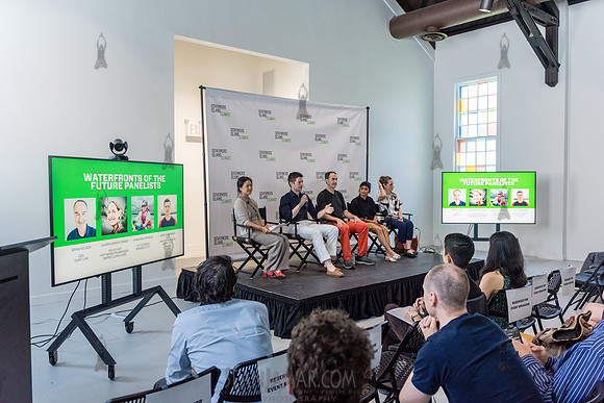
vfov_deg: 44.4
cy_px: 202
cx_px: 302
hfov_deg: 62.9
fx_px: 493
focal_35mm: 29
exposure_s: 1/320
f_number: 4
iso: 4000
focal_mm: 29
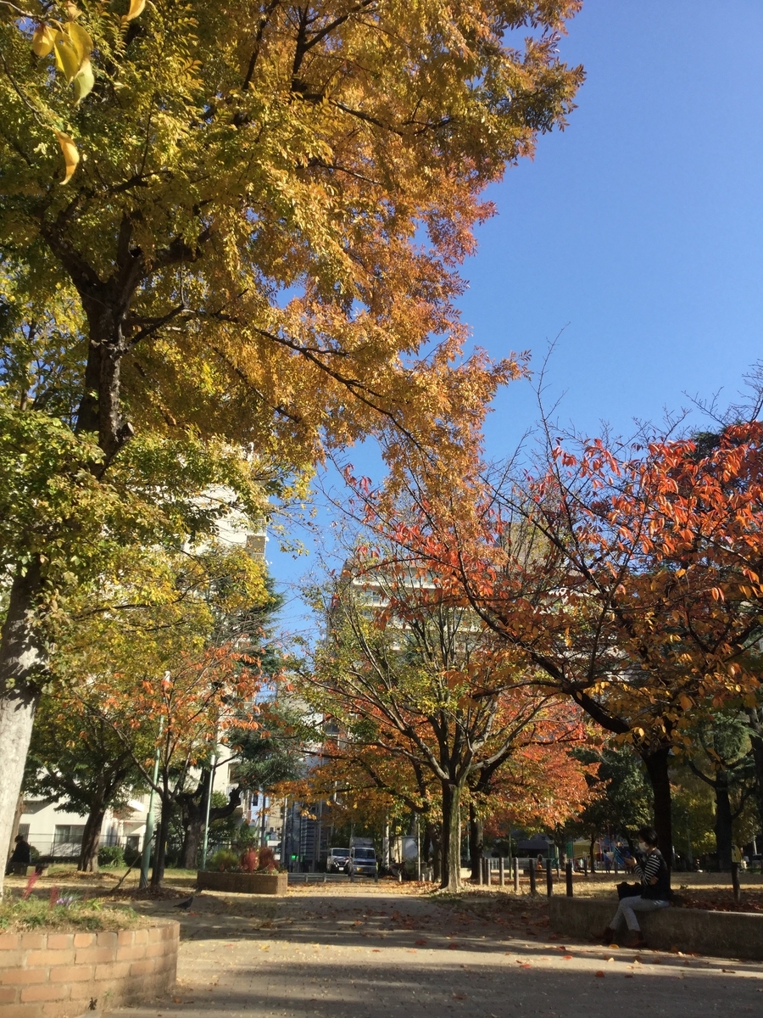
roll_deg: +0.2
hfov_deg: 45.4
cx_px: 382
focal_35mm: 31
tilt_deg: +24.4
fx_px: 911
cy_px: 509
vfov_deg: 58.4
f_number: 2.4
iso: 25
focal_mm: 3.3
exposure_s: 1/754
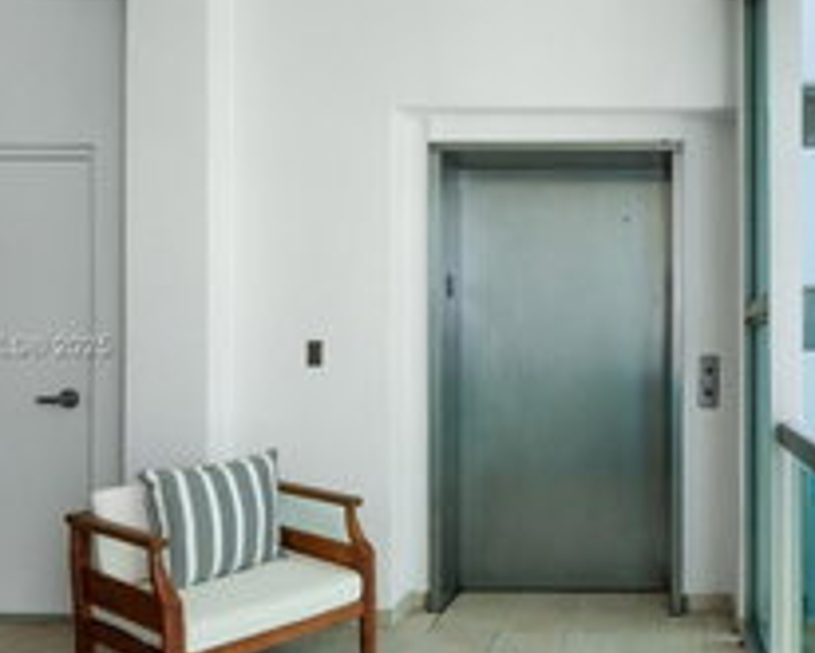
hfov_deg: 47.9
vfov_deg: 42.2
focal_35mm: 35
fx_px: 845
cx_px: 680
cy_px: 348
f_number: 11
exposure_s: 1/25
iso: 100
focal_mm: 16
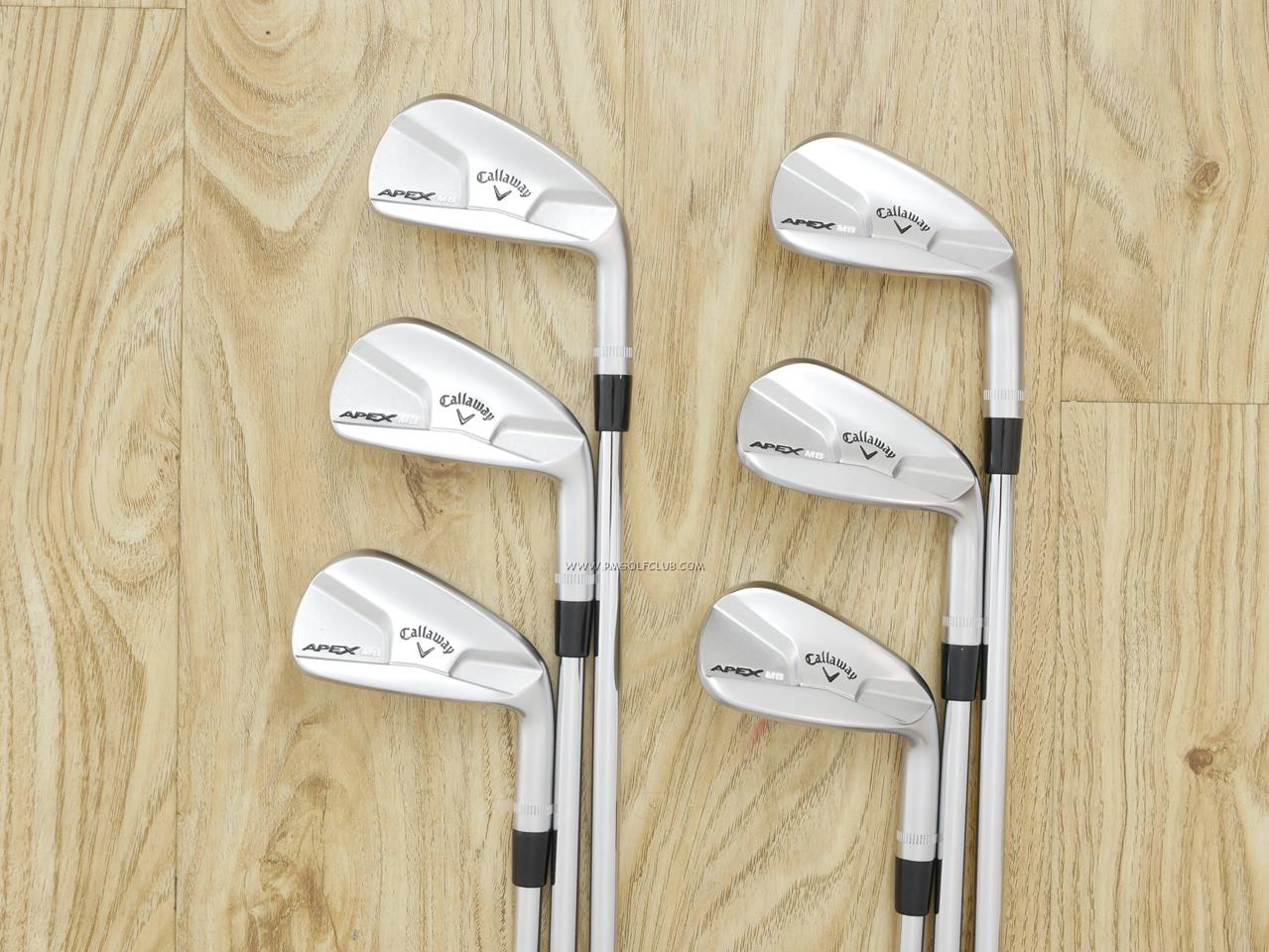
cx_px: 634
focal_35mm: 50
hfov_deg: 38.2
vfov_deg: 29.1
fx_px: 1833
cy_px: 476
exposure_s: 1/50
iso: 1600
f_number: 4.5
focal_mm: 25
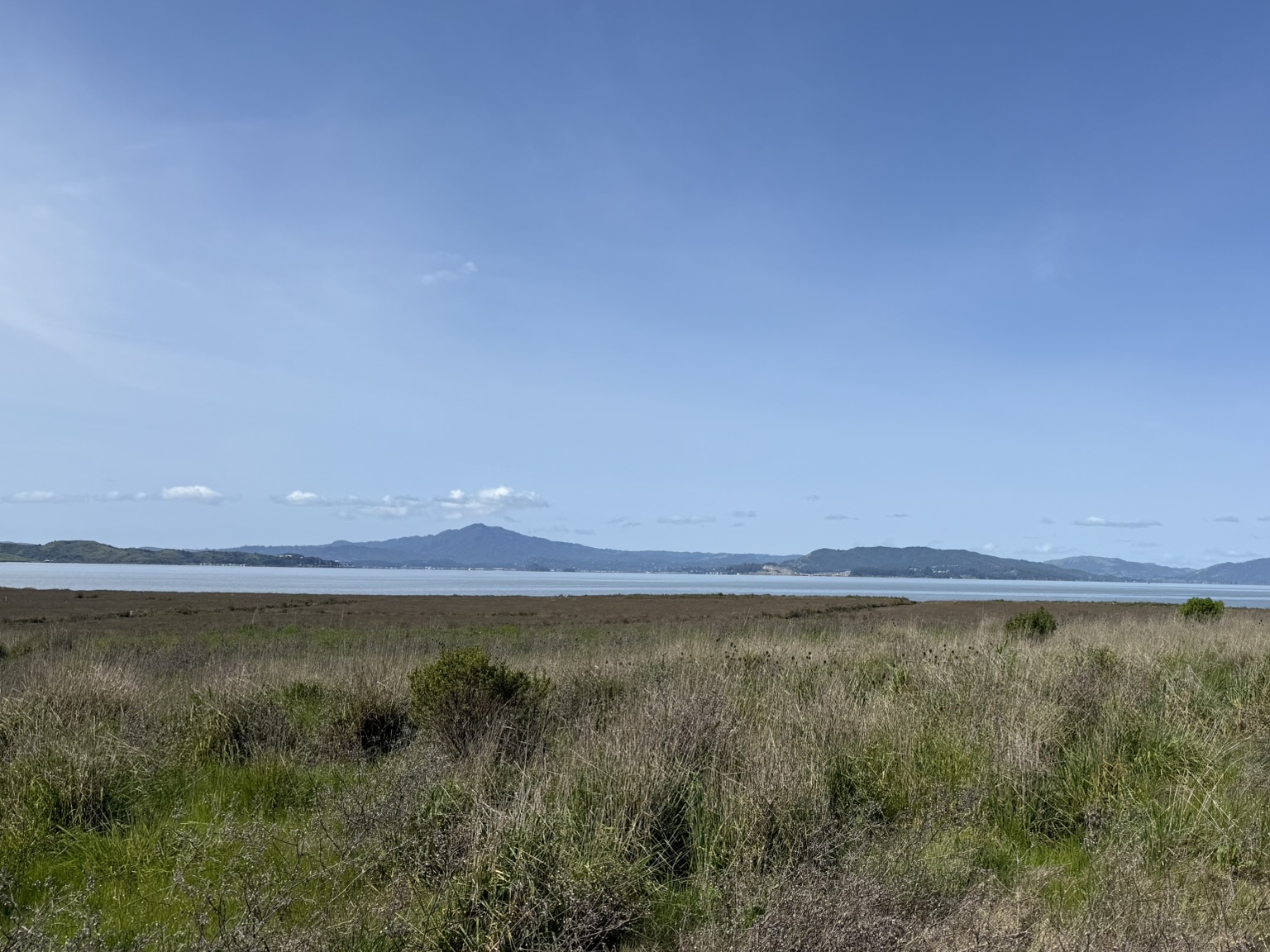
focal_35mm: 32
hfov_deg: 55.8
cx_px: 834
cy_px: 545
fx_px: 1174
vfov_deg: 44.0
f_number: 1.78
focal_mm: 6.76
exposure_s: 1/7353
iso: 80
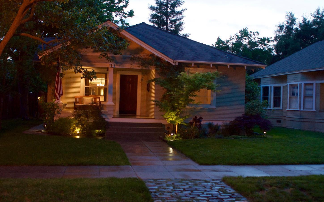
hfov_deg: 51.5
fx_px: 336
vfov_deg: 33.6
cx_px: 157
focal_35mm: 38
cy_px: 108
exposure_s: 1/30
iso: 800
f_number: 2.8
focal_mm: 24
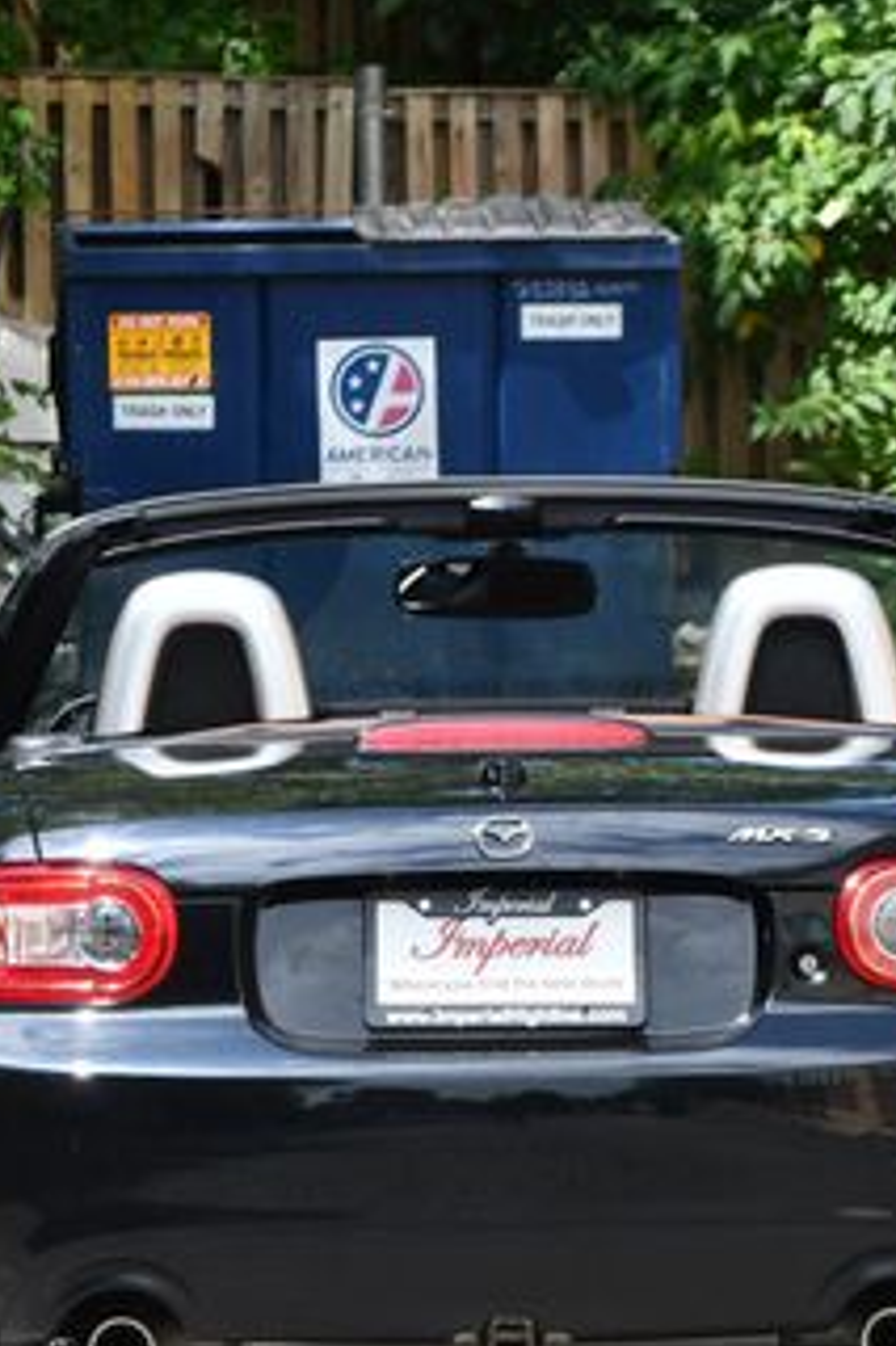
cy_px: 803
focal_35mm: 276
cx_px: 488
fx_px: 10314
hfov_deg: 5.0
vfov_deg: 7.5
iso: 200
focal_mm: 92
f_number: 8
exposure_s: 1/250
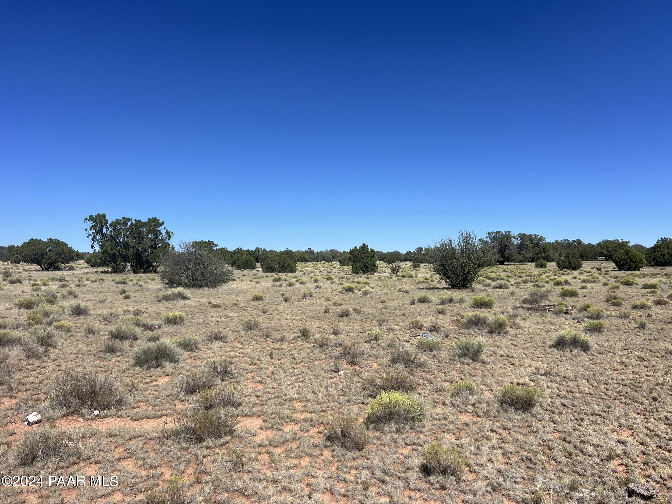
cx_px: 336
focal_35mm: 26
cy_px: 252
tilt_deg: -0.3
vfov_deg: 53.1
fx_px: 505
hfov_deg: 67.3
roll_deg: +0.6
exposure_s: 1/5882
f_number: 1.5
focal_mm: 5.7
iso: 50
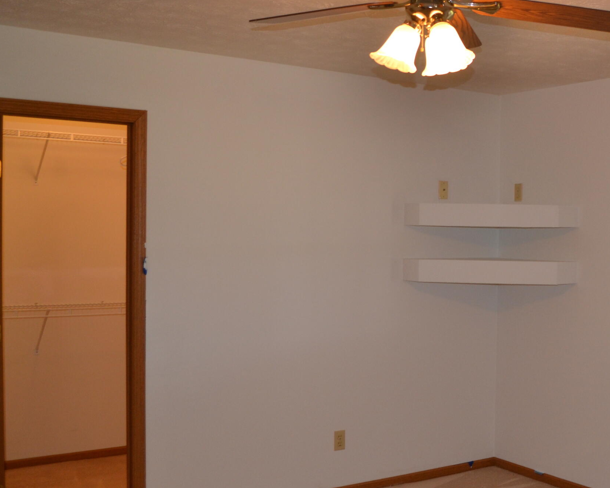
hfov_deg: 38.2
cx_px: 523
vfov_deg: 32.7
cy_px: 245
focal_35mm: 46
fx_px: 830
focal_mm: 18
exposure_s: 1/60
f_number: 3.5
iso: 400
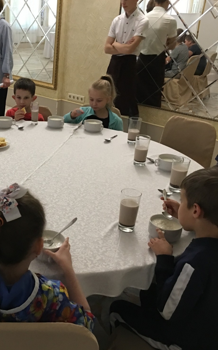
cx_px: 13
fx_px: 399
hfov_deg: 29.0
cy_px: 172
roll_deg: -1.0
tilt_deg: -20.4
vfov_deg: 47.2
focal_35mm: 42
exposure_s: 1/10
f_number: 2.2
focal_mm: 4.15
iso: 80
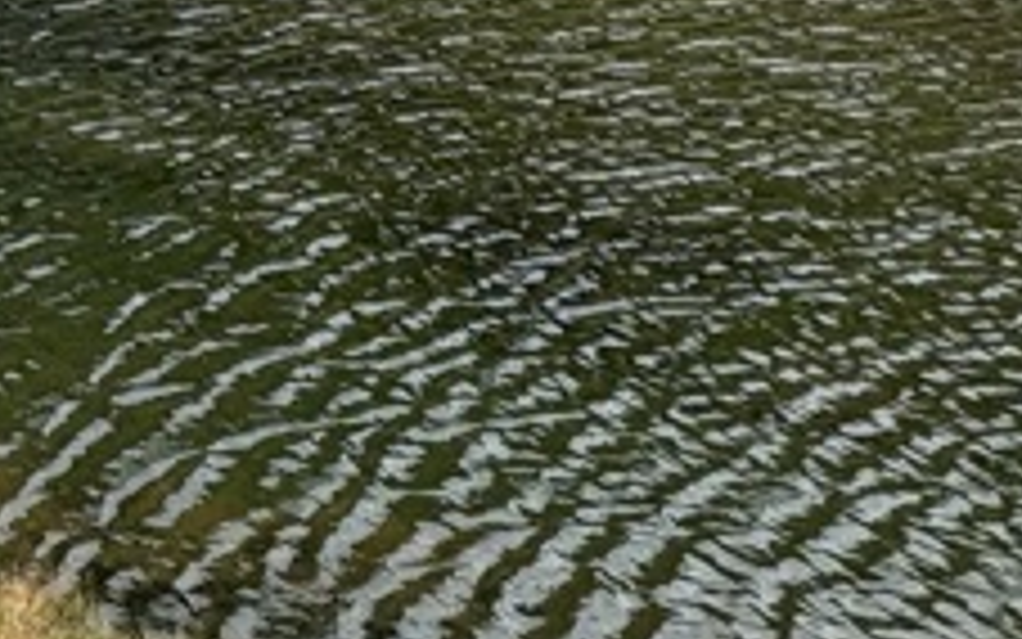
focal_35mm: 67
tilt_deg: +8.0
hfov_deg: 20.8
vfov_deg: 15.1
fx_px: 1867
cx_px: -833
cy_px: -706
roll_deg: +2.5
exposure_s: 1/681
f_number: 2.2
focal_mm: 2.22
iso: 40
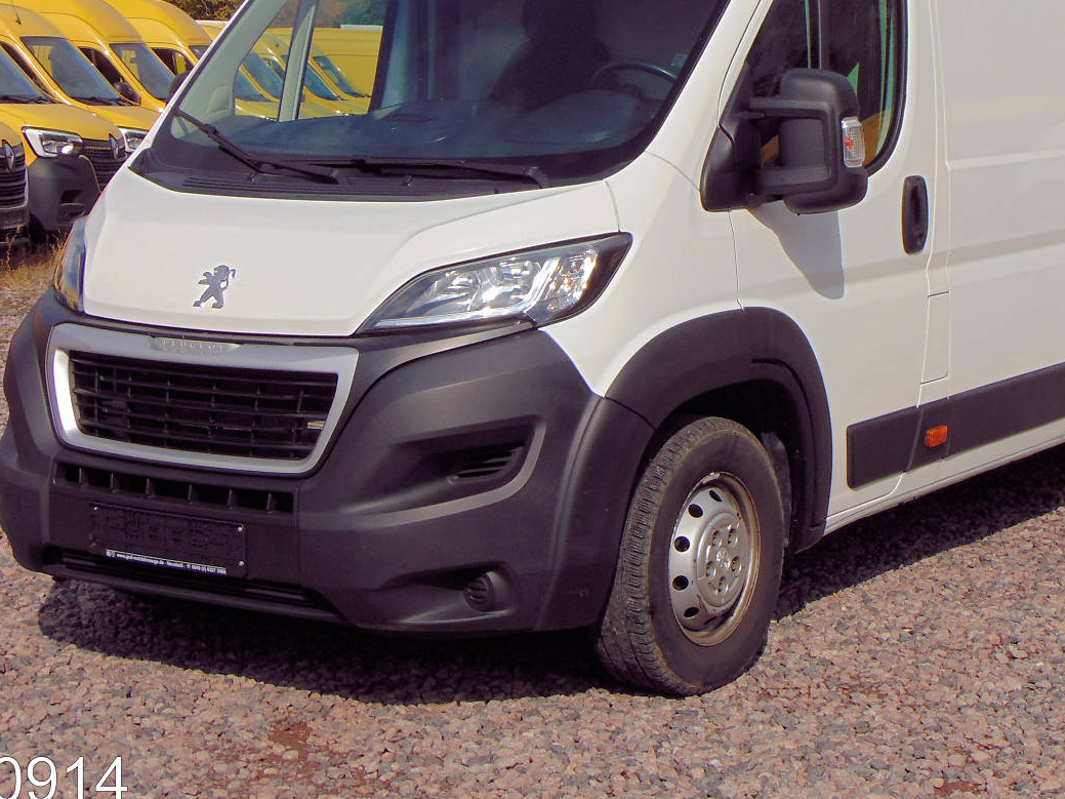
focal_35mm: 77
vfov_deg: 19.0
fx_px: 2369
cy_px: 215
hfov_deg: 25.2
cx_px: 700
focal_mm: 9
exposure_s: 1/250
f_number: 9
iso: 80
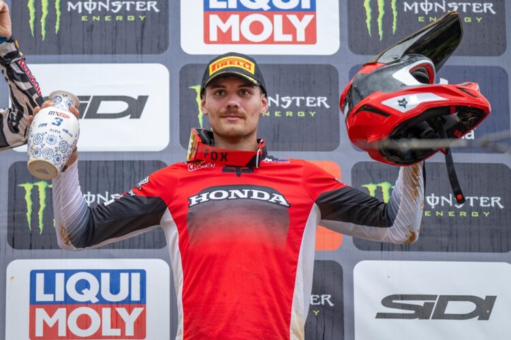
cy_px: 170
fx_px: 2839
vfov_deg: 6.9
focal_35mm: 200
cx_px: 256
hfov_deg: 10.3
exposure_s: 1/1250
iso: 500
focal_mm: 200
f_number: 3.2
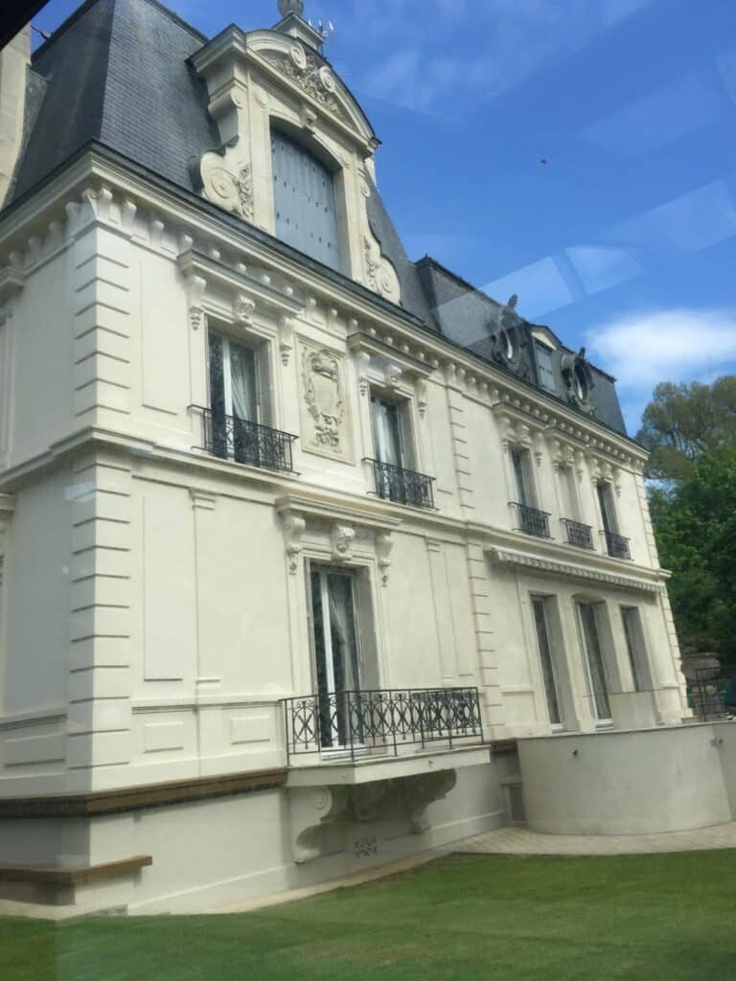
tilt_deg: +18.3
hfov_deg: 48.2
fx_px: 822
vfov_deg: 61.7
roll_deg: +5.1
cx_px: 368
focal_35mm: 29
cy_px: 490
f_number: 2.2
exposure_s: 1/1364
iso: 32
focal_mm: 4.15
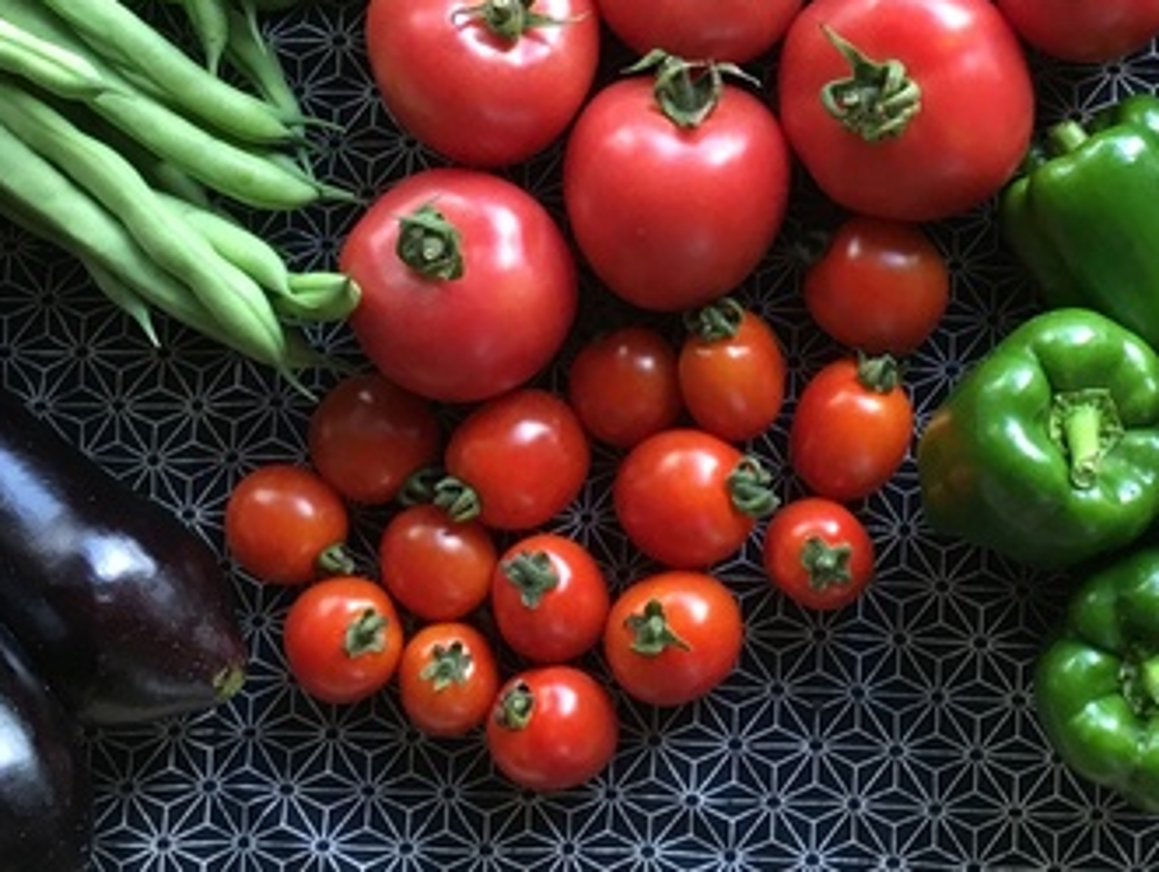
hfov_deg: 23.0
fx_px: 2816
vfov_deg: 16.9
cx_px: 914
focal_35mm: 84
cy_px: -140
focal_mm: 4.15
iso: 25
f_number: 2.2
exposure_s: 1/30
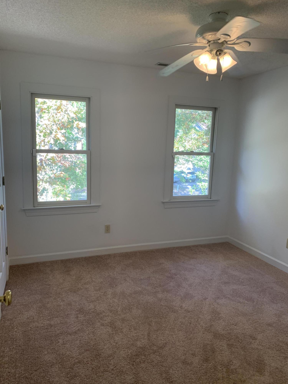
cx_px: 144
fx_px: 288
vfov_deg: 67.3
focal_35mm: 26
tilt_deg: -8.3
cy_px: 192
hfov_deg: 53.1
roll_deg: -3.4
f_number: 1.8
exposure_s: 1/120
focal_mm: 4.25
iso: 100
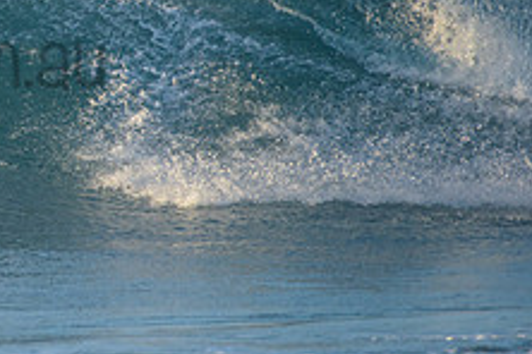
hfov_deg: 1.6
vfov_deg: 1.1
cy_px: 32
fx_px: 19328
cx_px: -149
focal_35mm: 1308
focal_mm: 500
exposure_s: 1/2000
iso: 720
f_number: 5.6
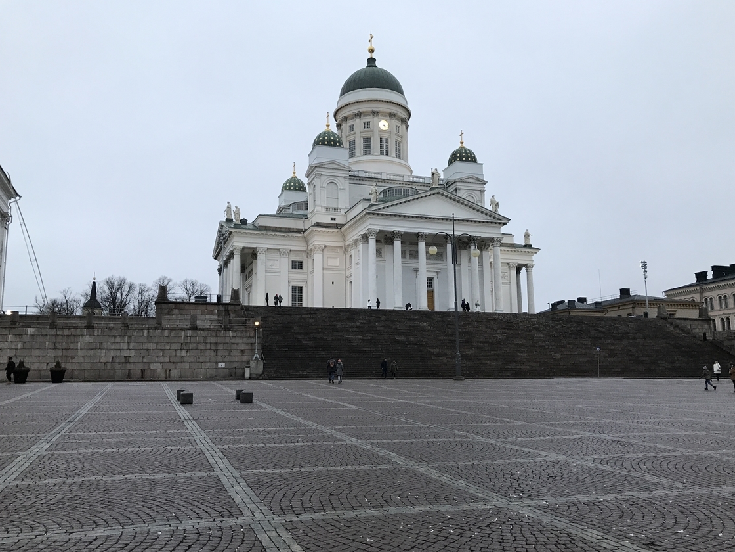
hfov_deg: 60.0
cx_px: 379
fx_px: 637
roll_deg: +0.6
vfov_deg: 46.8
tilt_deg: +8.5
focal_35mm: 30
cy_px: 293
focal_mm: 3.99
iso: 32
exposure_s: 1/33
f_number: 1.8
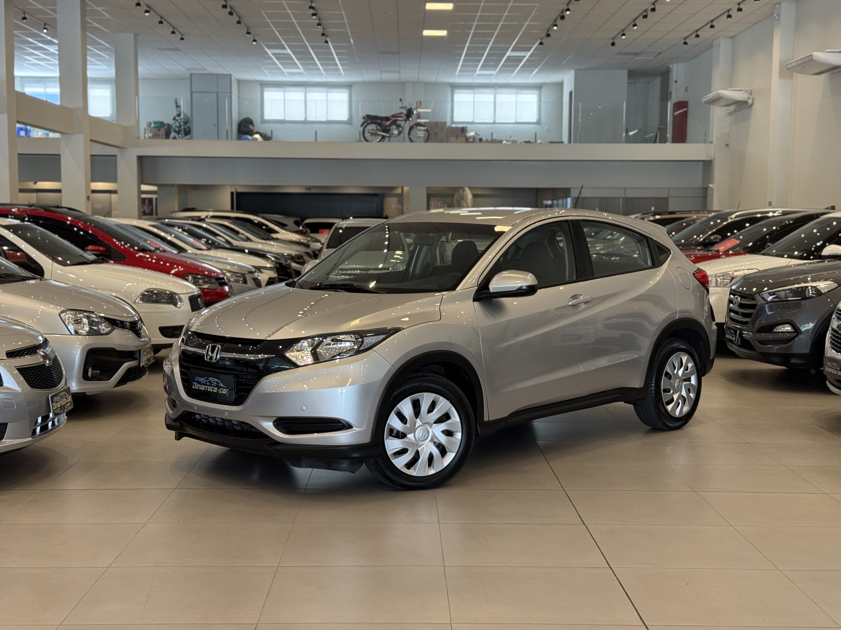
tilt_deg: -4.4
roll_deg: -0.4
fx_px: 1166
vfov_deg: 30.3
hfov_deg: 39.7
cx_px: 420
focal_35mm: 48
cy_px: 315
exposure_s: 1/120
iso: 160
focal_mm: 6.76
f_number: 1.78
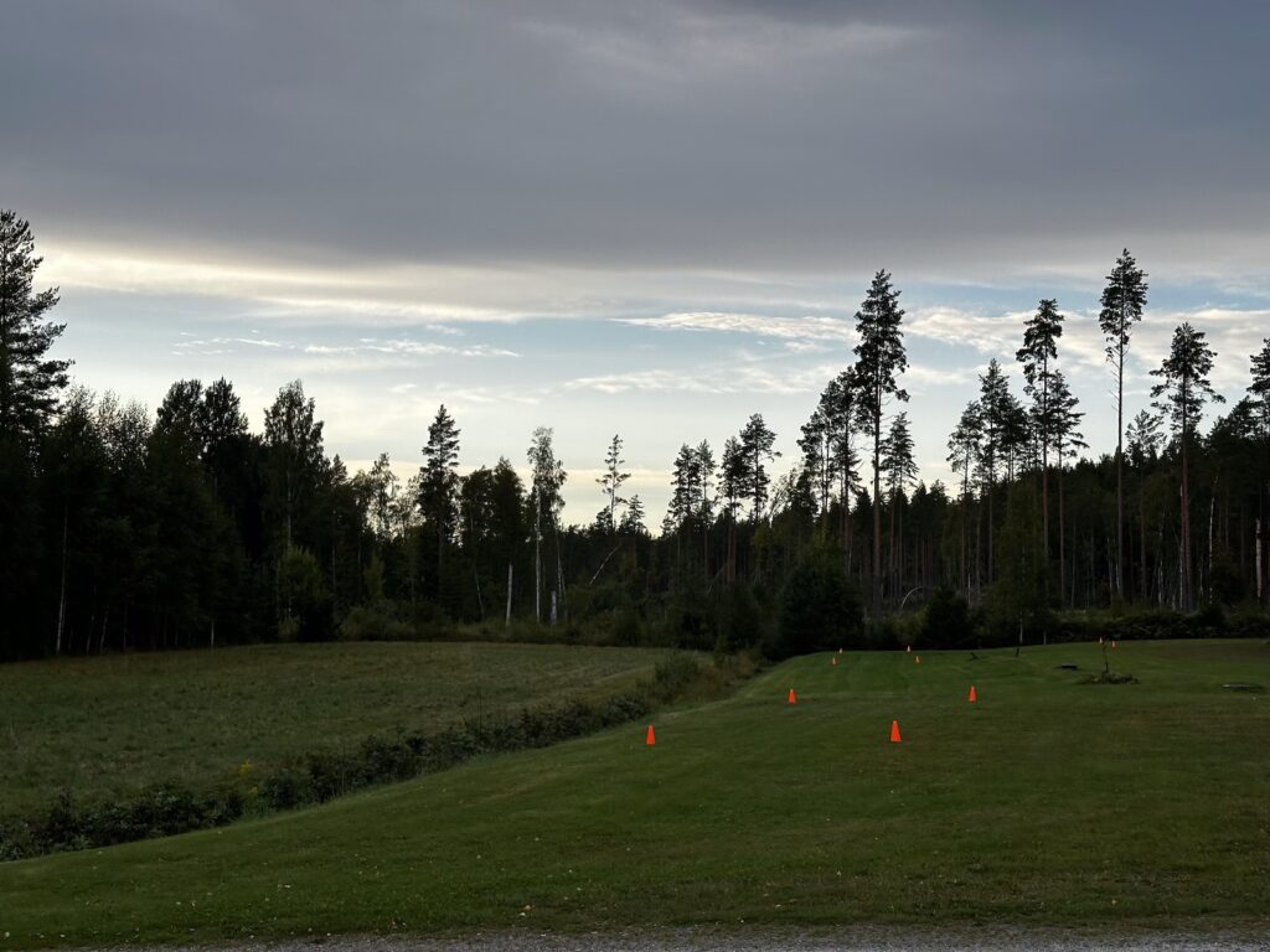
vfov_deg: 30.3
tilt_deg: +3.4
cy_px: 476
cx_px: 635
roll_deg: +0.7
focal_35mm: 48
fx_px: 1761
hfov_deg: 39.7
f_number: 1.78
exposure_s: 1/1323
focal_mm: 6.86
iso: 64
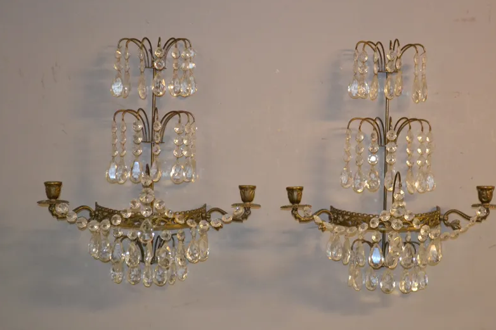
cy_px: 142
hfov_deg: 26.6
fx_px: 1047
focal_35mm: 76
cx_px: 283
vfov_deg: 17.9
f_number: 5.3
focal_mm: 44
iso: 3200
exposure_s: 1/60
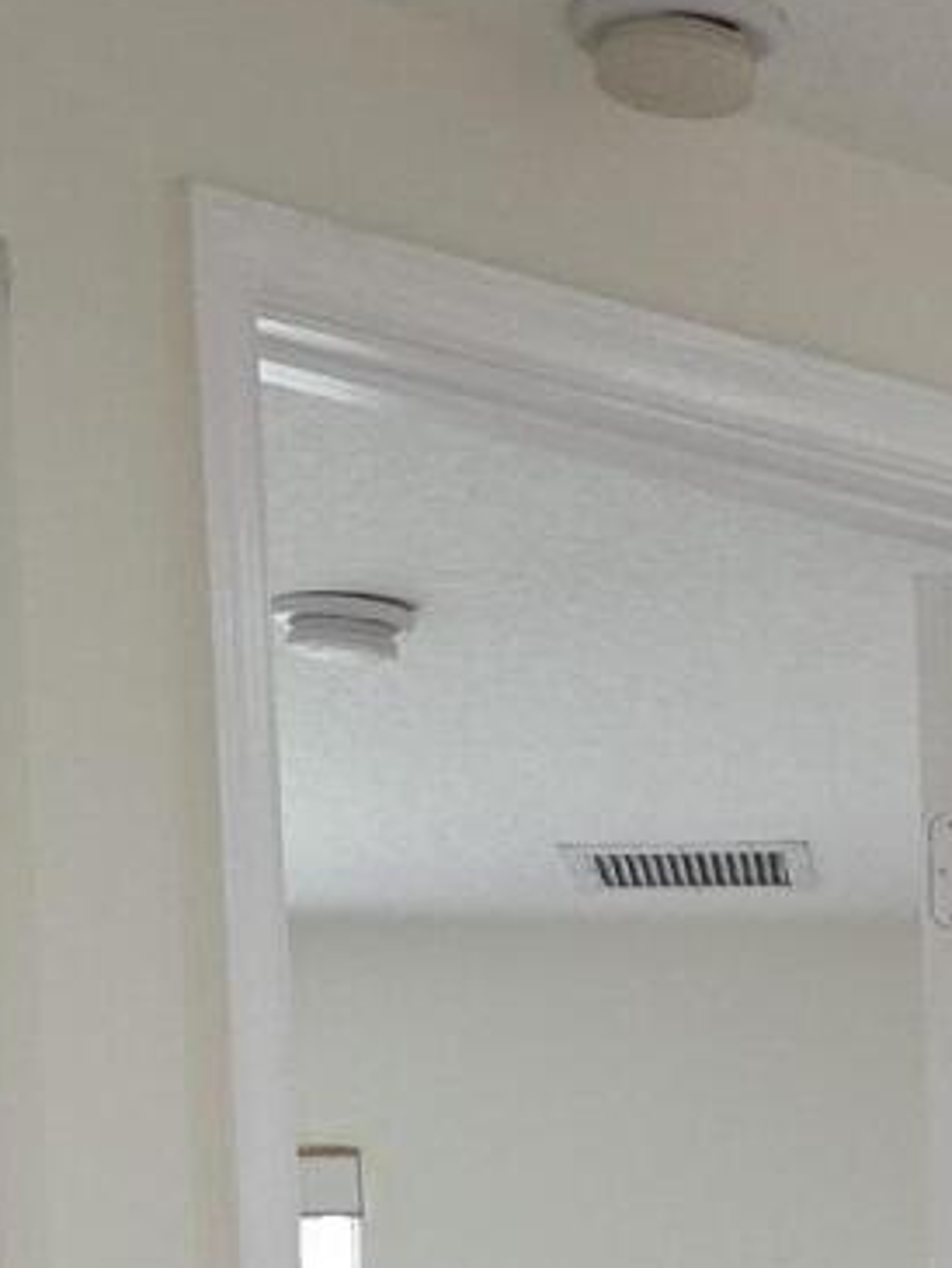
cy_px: 2230
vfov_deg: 14.0
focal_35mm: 126
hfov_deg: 11.5
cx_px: 1233
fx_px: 4618
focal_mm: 5.4
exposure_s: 1/60
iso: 80
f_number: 1.8
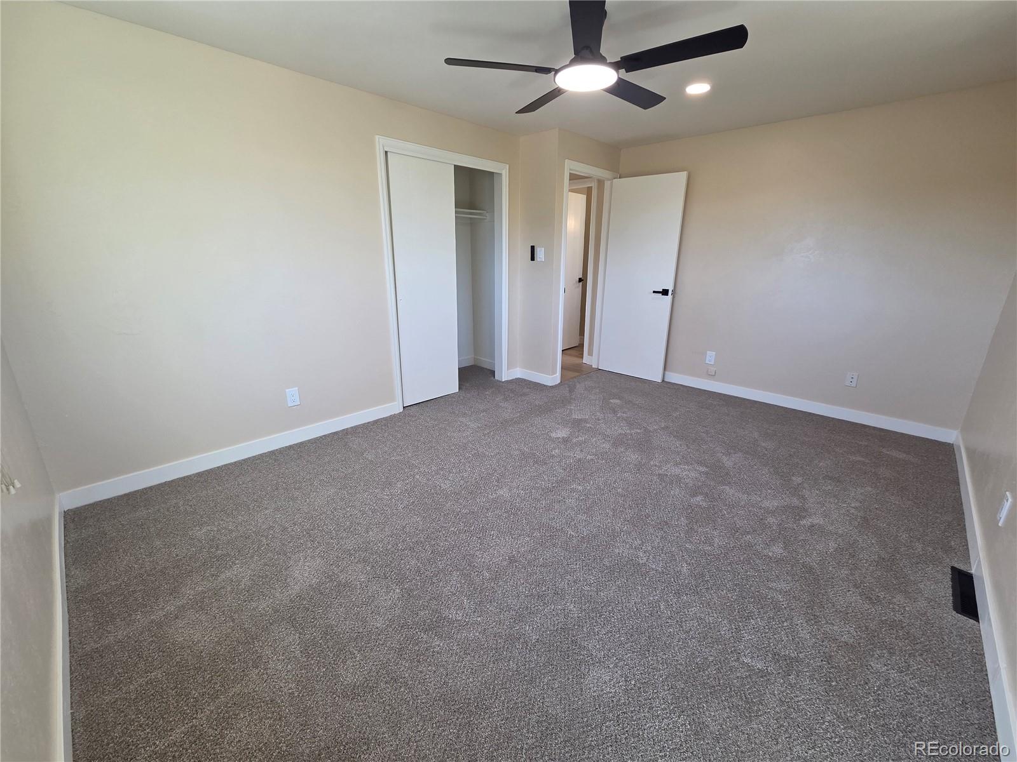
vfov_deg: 89.9
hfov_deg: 106.2
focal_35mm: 13
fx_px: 382
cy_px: 381
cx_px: 508
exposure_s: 1/120
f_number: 2.2
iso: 125
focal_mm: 2.2
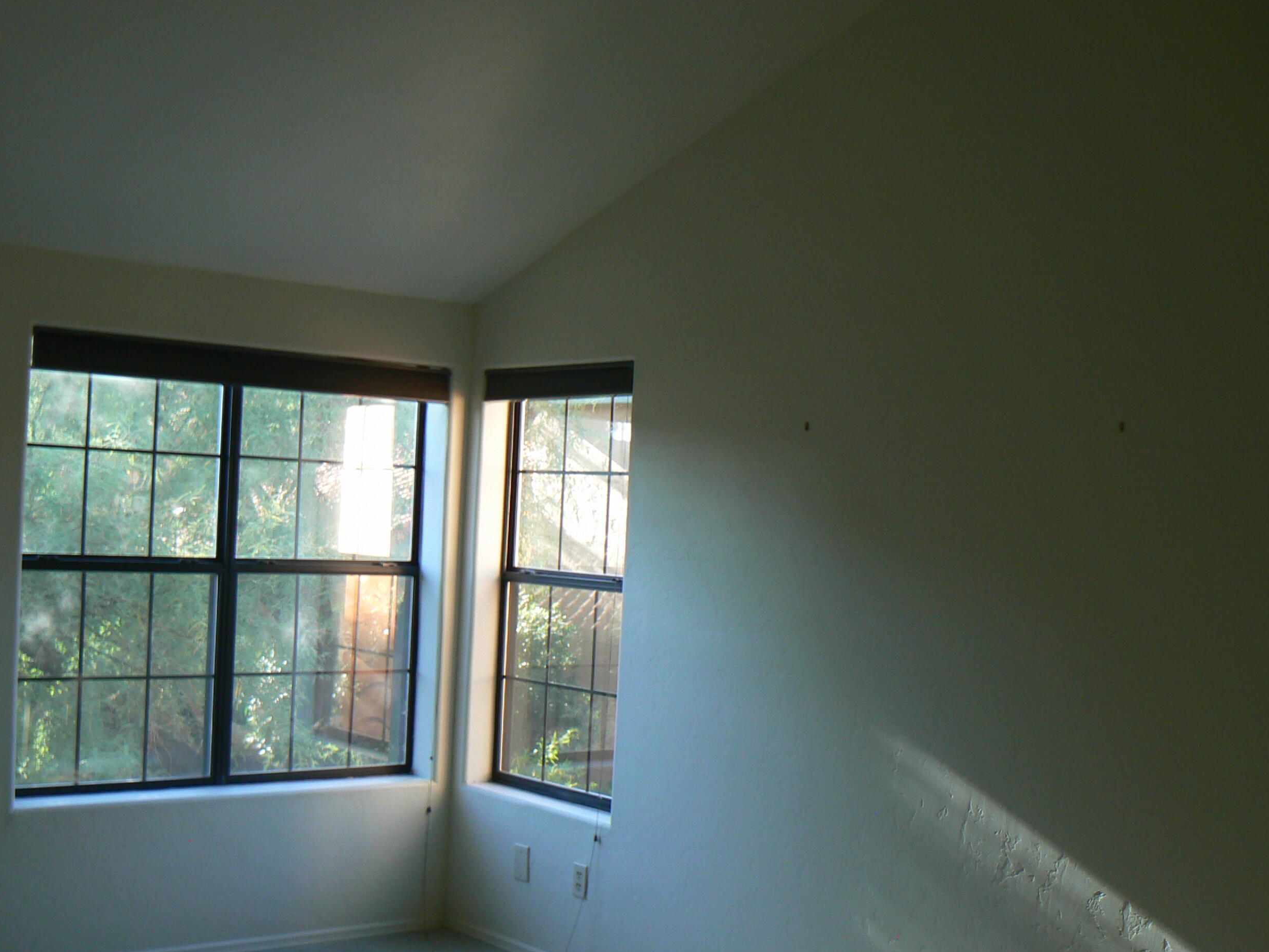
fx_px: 1613
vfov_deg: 32.8
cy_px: 563
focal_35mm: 44
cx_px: 525
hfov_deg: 42.8
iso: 80
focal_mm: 6
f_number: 2.8
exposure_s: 1/30
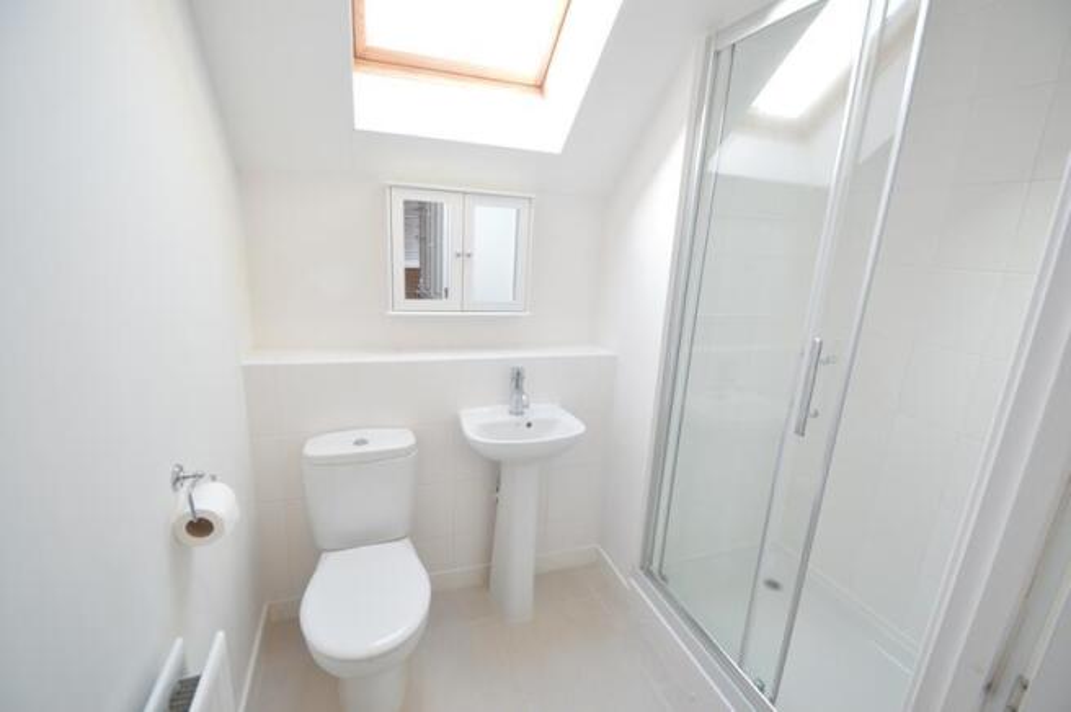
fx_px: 446
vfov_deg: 77.2
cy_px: 356
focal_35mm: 15
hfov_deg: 100.4
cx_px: 536
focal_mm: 10
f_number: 3.5
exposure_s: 1/15
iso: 200
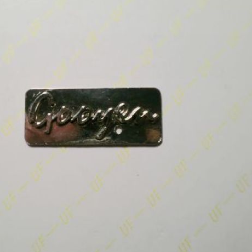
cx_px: 90
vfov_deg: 24.7
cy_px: 122
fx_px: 577
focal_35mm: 70
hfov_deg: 24.6
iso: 200
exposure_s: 1/80
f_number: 3.7
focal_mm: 9.3
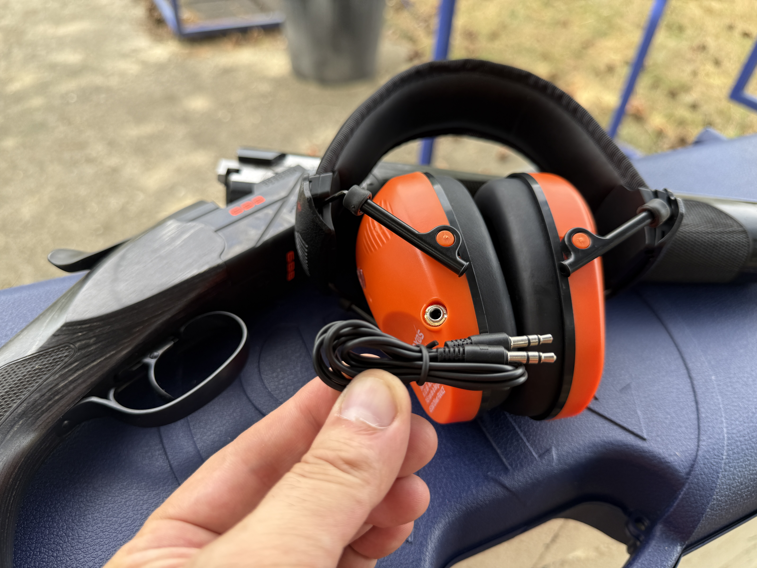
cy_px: 284
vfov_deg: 56.8
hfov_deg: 71.6
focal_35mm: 24
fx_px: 525
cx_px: 378
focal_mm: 6.76
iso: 80
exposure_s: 1/428
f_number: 1.78
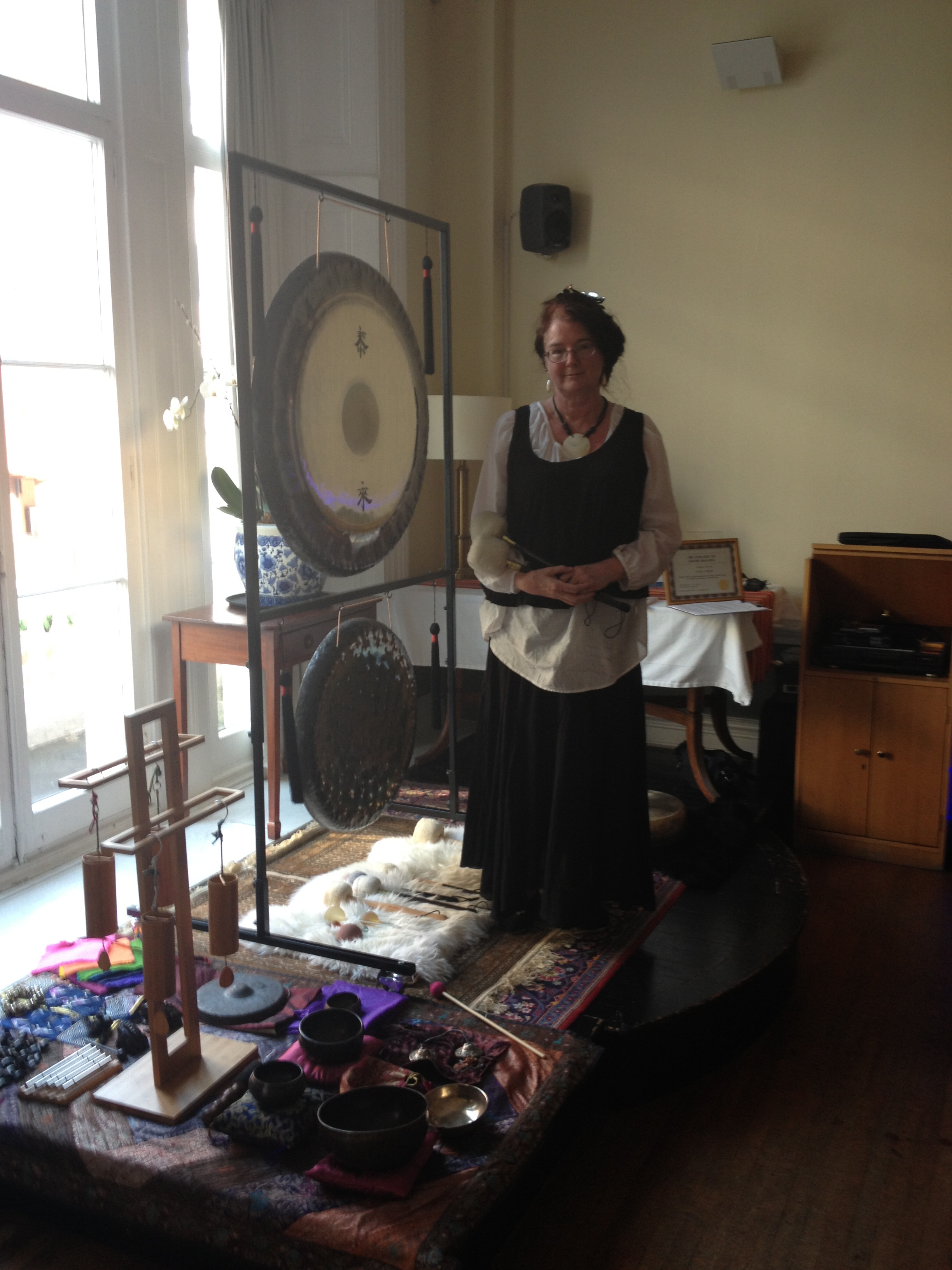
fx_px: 1283
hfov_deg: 40.7
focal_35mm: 35
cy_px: 635
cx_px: 476
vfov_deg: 52.6
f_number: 2.4
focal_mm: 4.28
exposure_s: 1/20
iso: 50
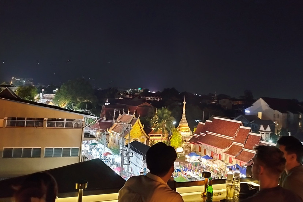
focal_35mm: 32
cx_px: 172
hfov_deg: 58.5
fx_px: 269
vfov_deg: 40.9
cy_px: 78
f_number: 1.89
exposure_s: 1/14.3
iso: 3400
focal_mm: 5.89
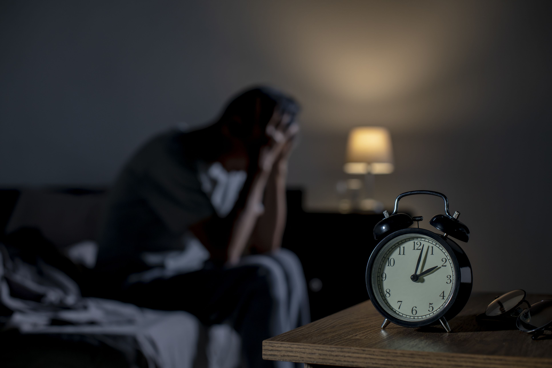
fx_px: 767
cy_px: 184
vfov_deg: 27.0
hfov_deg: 39.6
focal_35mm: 50
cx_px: 276
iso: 200
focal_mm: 50
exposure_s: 1/40
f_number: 4
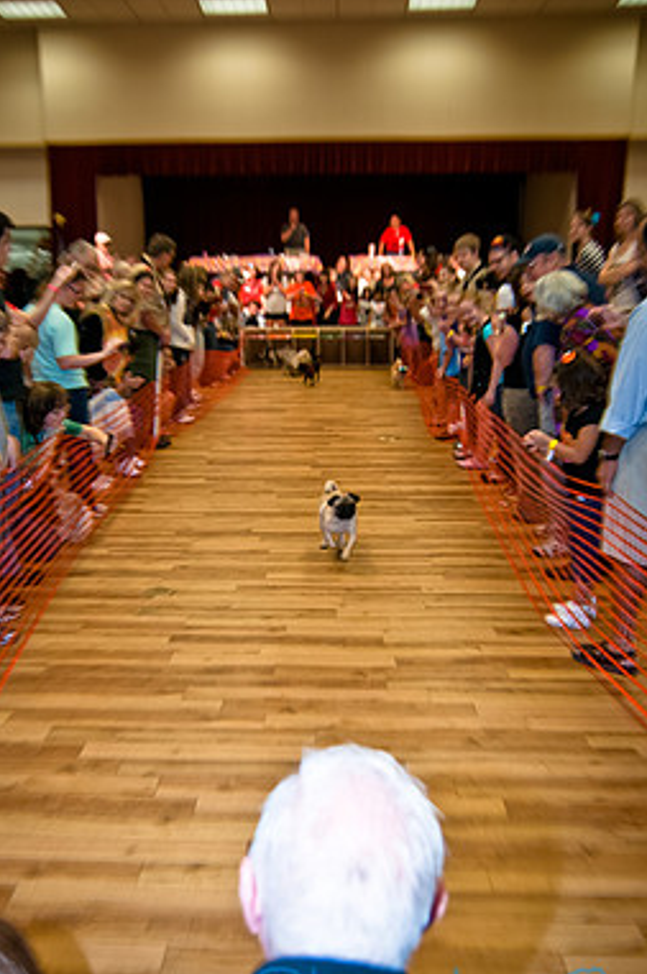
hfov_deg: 34.1
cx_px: 275
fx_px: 1054
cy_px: 552
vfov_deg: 49.5
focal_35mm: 39
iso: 200
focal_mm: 22
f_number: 2.8
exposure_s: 1/60
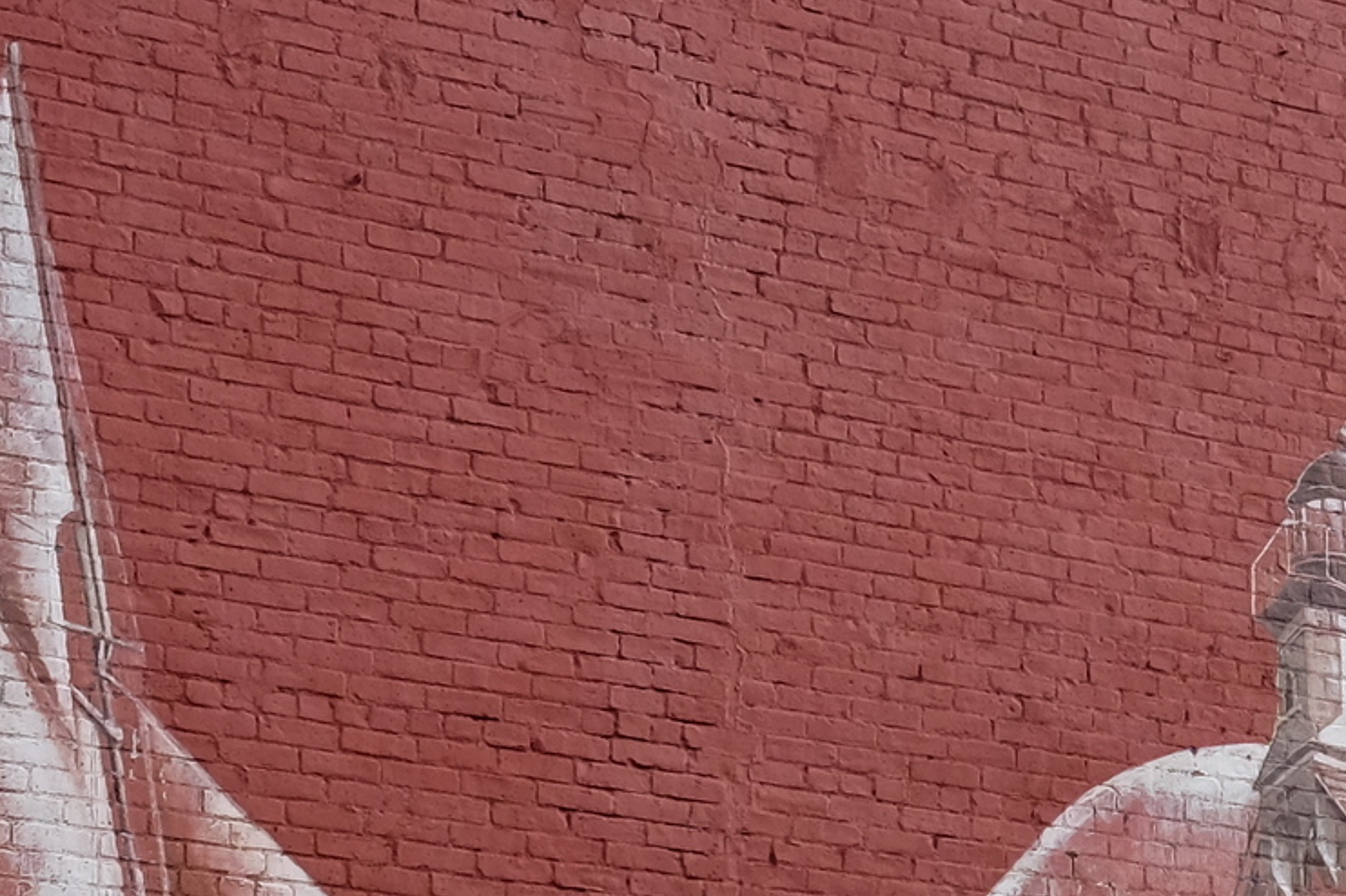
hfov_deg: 13.8
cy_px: 1244
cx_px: 1567
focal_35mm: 145
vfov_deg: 9.3
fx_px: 5419
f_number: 5
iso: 800
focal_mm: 23
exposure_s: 1/1000
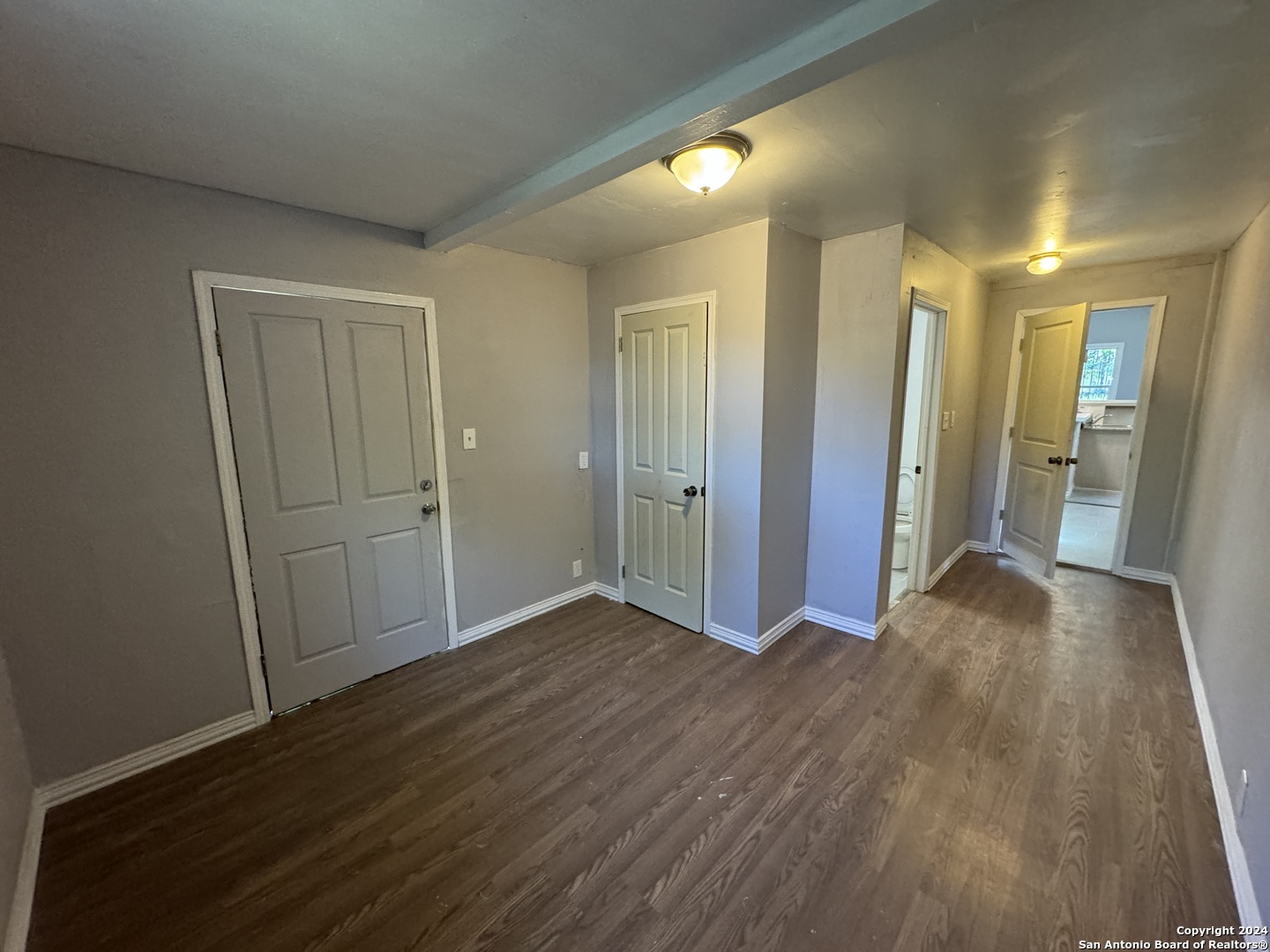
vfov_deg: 85.7
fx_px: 514
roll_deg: +0.2
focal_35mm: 14
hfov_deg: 102.1
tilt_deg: -9.4
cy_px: 476
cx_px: 635
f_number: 2.2
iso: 400
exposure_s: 1/60
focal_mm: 2.22
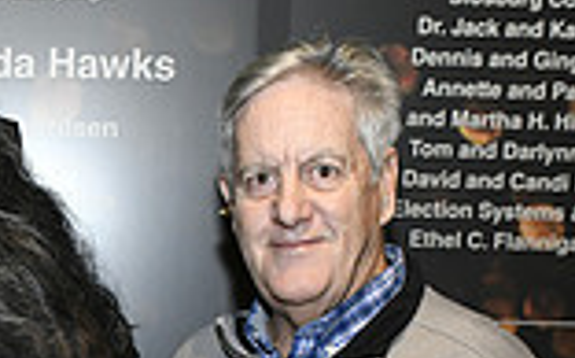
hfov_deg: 18.3
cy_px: 585
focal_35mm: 110
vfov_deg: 11.2
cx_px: -59
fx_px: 1721
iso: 1600
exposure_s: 1/60
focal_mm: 29
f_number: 5.6
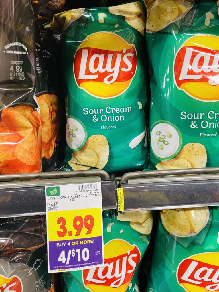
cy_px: 146
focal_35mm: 26
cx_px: 110
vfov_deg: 67.3
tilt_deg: -23.0
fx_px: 219
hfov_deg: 53.1
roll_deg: -0.5
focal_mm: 4.2
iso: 200
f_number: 1.6
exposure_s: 1/60
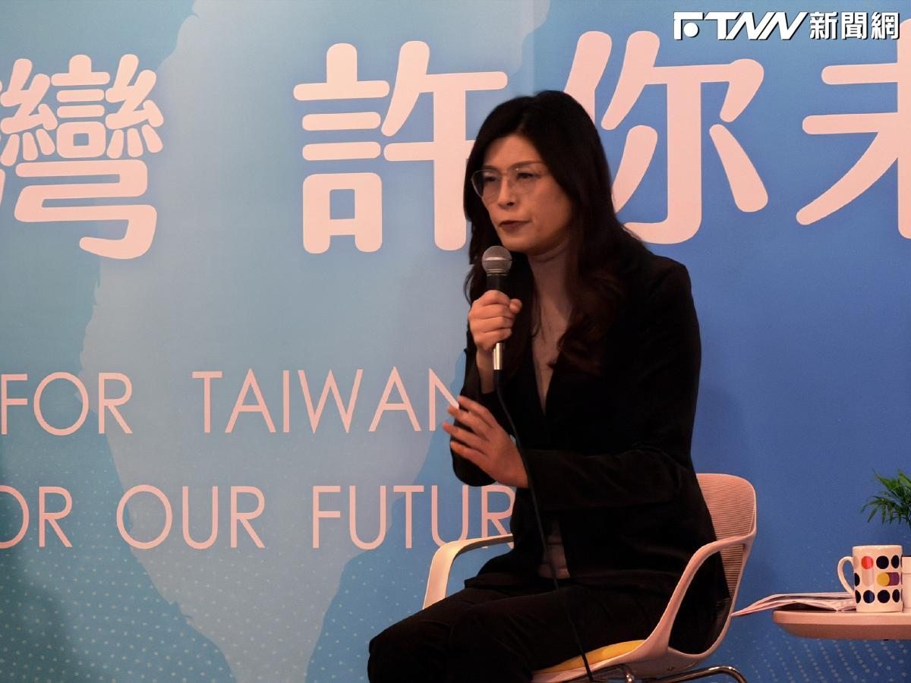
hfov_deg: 9.9
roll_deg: +0.2
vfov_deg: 7.4
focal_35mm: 200
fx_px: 5263
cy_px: 342
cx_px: 456
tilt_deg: +1.2
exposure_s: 1/60
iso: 200
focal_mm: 16.89
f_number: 2.8
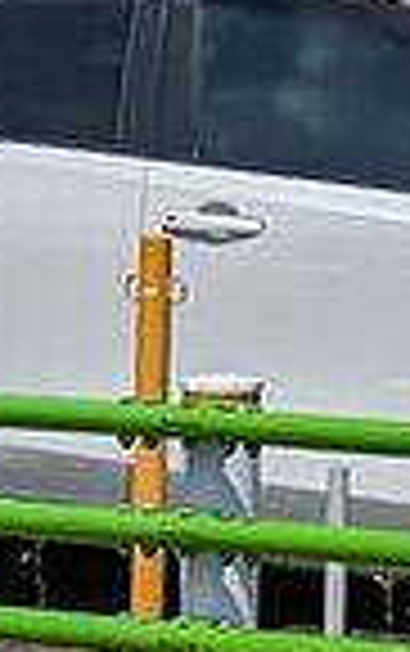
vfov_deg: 9.1
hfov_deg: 5.9
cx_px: 203
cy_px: -342
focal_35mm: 223
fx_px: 3975
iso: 40
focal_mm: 5.43
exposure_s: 1/4425
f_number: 1.89
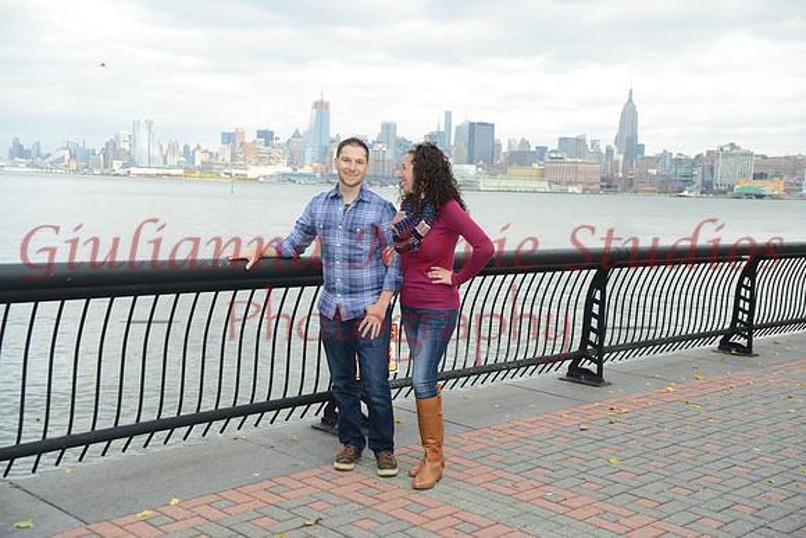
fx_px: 896
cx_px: 403
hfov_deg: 48.4
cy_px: 269
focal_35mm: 40
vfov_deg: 33.4
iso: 400
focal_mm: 40
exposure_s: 1/250
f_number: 8
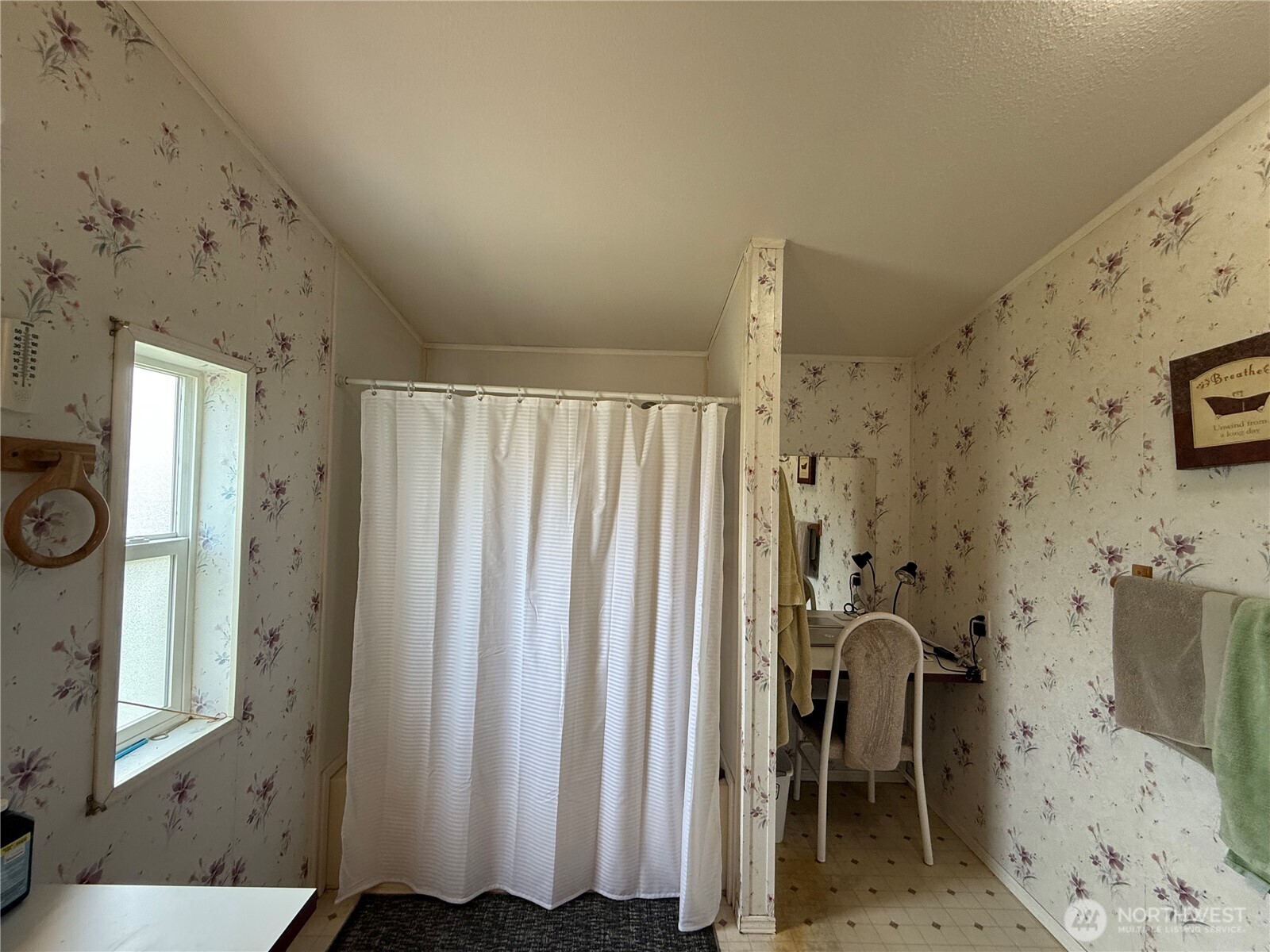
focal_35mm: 14
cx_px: 635
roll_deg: -1.3
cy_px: 476
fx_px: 514
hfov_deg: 102.1
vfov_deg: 85.7
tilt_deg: +2.0
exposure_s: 1/120
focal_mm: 2.22
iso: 250
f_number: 2.2
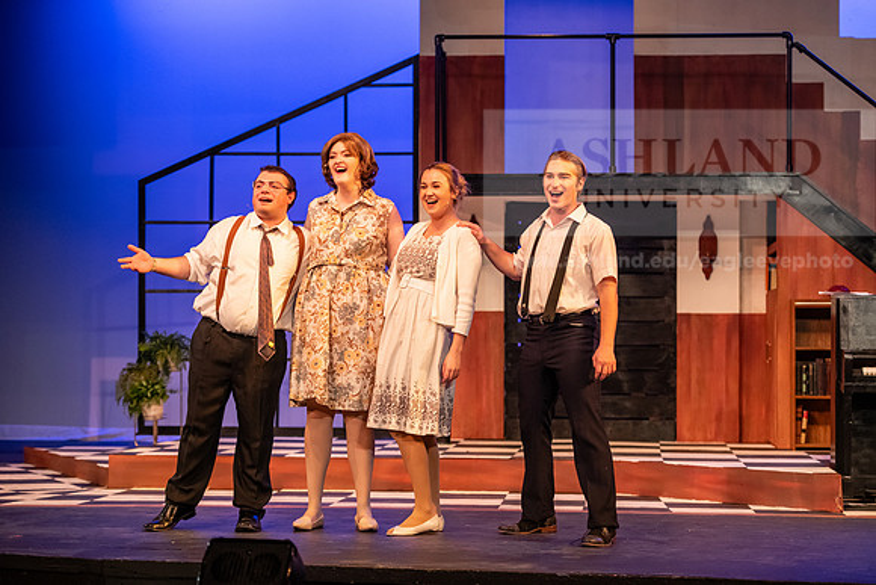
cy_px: 292
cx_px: 438
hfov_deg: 22.1
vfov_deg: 14.9
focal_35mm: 92
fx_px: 2239
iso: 2500
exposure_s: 1/200
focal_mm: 92
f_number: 3.2
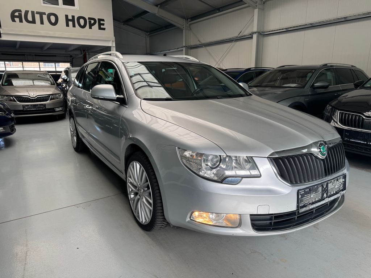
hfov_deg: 71.6
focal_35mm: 24
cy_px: 139
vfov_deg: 56.8
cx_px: 186
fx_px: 257
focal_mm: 6.76
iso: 64
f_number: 1.78
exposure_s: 1/174
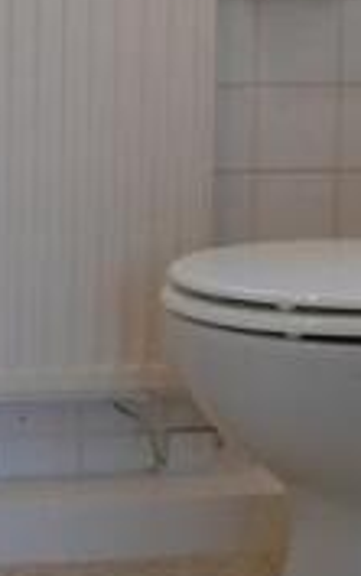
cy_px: 86
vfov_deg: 16.9
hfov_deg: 10.6
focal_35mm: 122
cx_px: -83
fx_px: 1916
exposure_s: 1/30
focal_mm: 7.4
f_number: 2.8
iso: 100
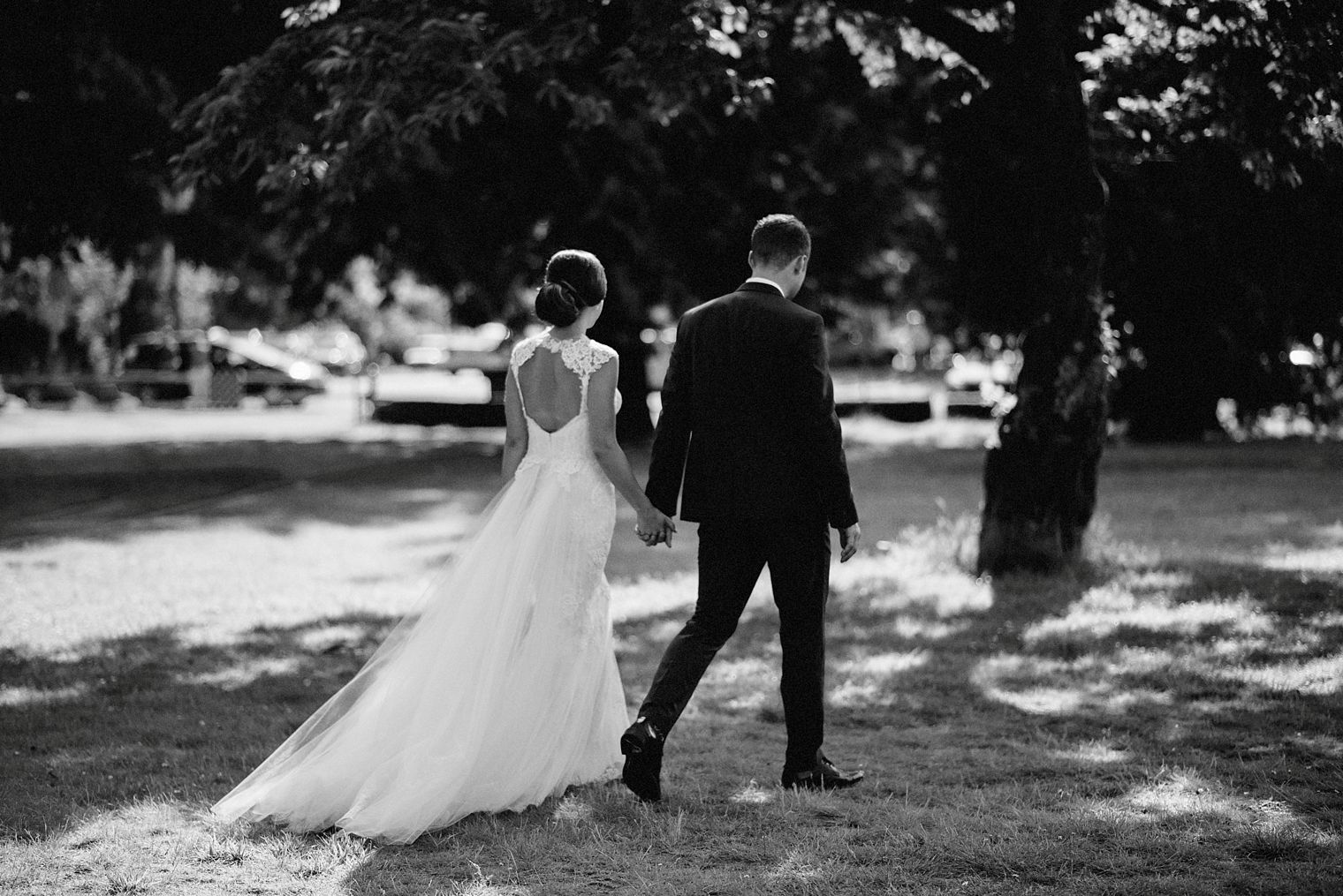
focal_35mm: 85
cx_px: 672
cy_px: 448
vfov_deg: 16.1
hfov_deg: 23.9
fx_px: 3172
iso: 125
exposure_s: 1/3200
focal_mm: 85
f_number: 2
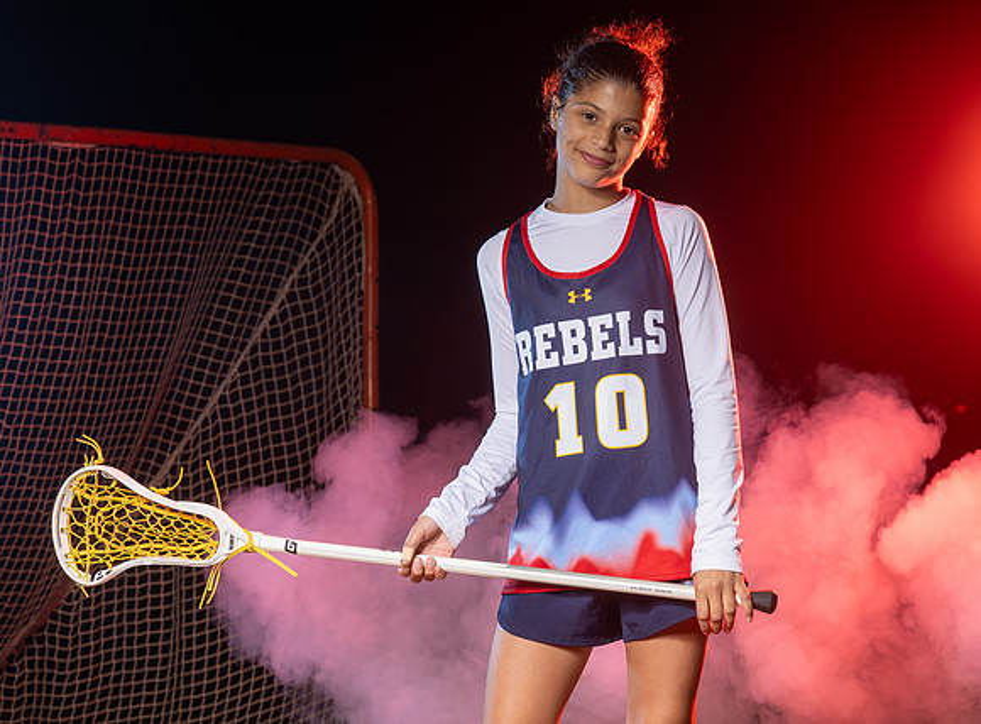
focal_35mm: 127
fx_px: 3577
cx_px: 579
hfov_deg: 15.6
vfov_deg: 11.6
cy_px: 368
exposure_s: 1/200
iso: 64
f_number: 7.1
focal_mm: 86
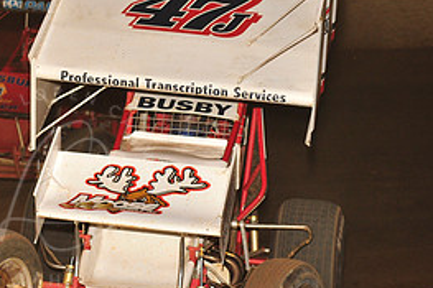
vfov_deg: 6.7
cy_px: 35
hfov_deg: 10.1
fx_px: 2440
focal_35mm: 203
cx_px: 58
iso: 800
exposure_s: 1/250
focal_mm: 92
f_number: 6.3
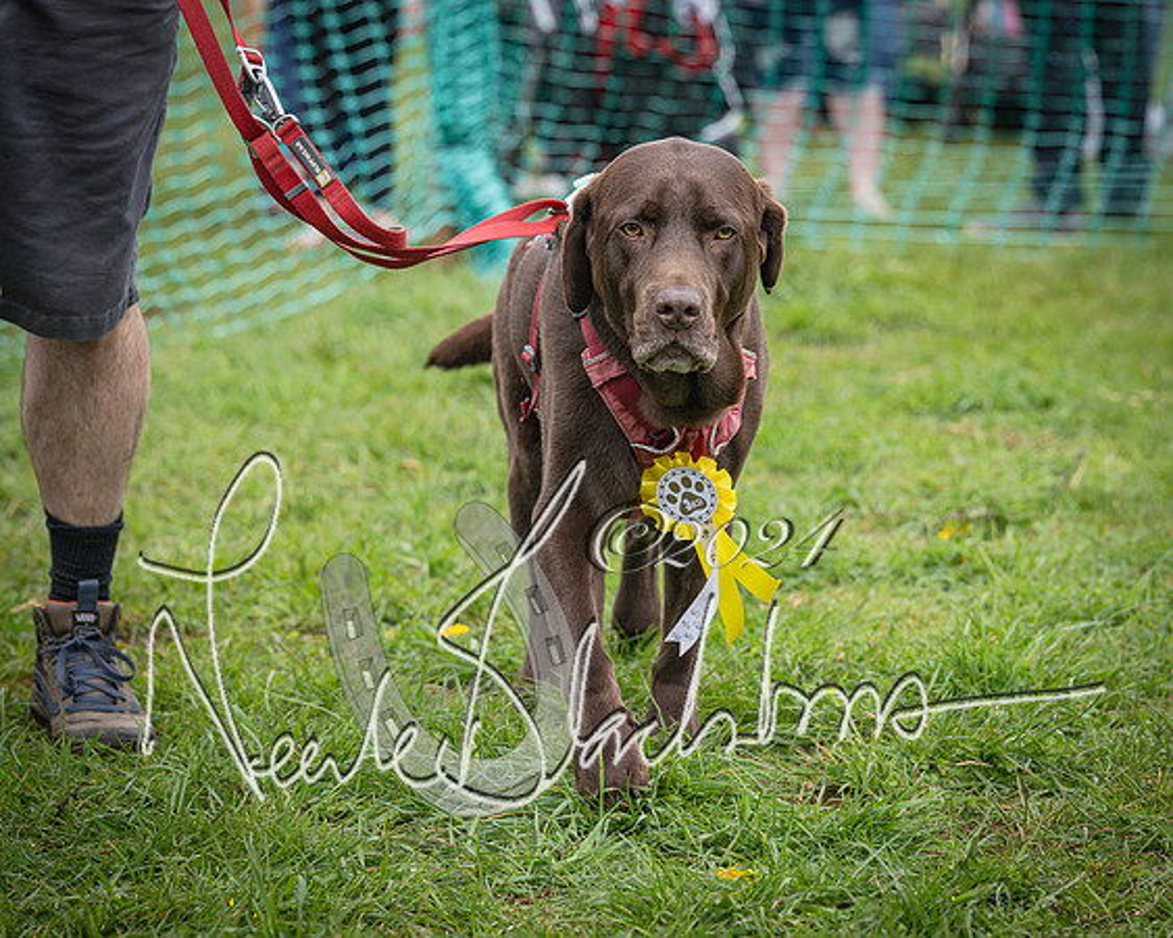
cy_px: 518
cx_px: 523
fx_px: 4789
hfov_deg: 14.0
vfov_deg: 11.2
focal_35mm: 138
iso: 400
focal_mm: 89
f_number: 4
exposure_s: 1/1600
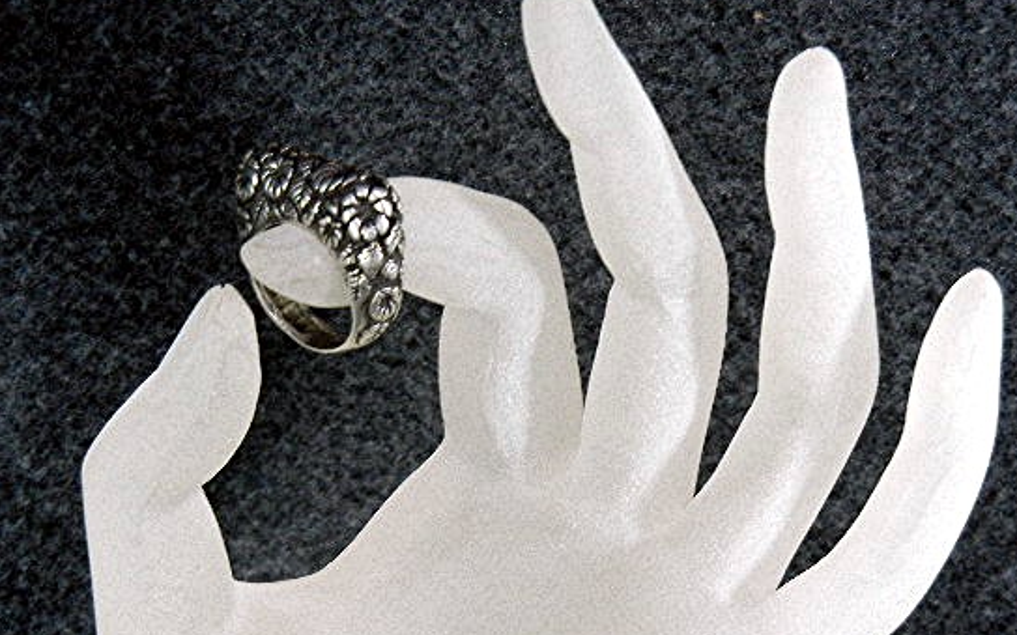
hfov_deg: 21.6
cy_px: 362
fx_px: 2661
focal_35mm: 96
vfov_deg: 13.6
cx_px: 537
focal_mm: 13.9
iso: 374
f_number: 4.3
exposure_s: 1/30
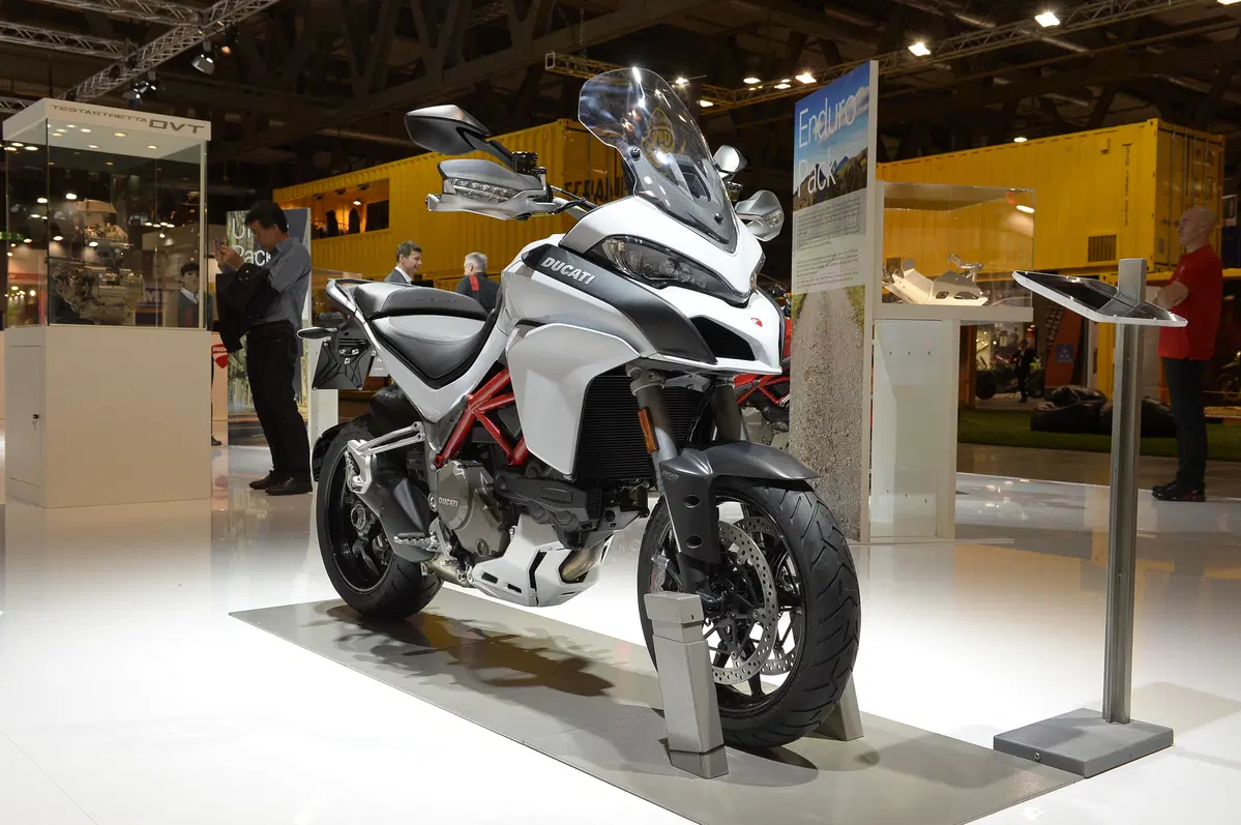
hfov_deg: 54.5
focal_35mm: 35
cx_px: 620
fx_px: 1205
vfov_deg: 37.8
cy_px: 412
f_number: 8
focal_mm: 35
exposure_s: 1/160
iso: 800
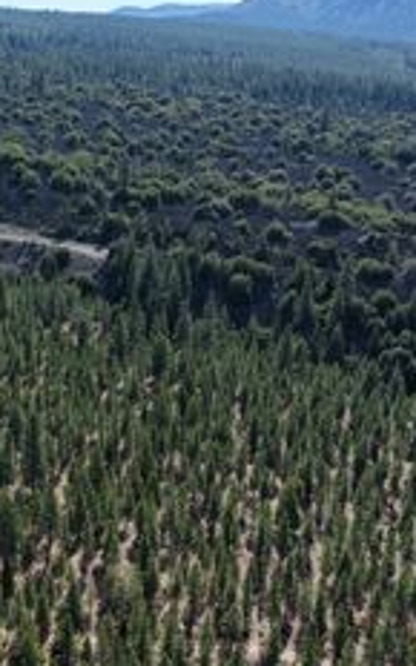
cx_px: -53
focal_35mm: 53
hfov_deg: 22.8
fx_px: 961
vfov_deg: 38.0
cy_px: 257
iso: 100
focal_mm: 14.45
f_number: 2.8
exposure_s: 1/80
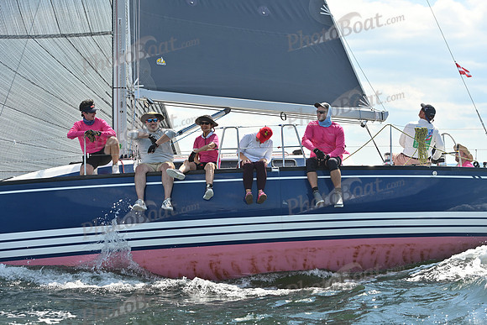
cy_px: 162
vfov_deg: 16.7
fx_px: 1109
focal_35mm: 82
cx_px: 244
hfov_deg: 24.8
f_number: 6.3
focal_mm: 82
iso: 250
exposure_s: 1/1250
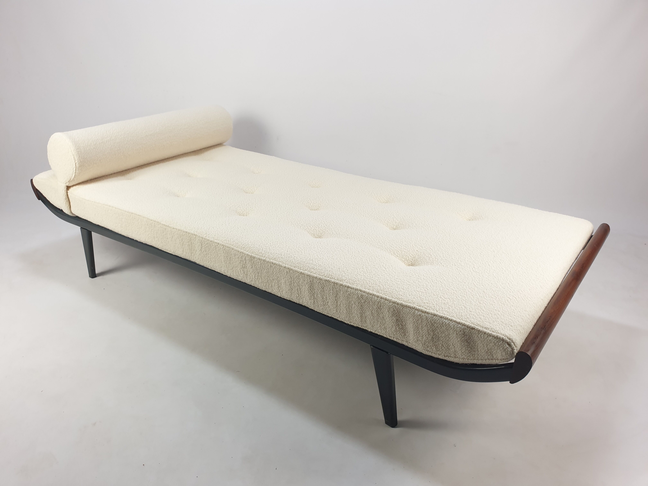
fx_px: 487
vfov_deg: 53.1
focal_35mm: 26
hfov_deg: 67.3
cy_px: 243
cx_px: 324
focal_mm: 4.3
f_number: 2.4
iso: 80
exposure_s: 1/100
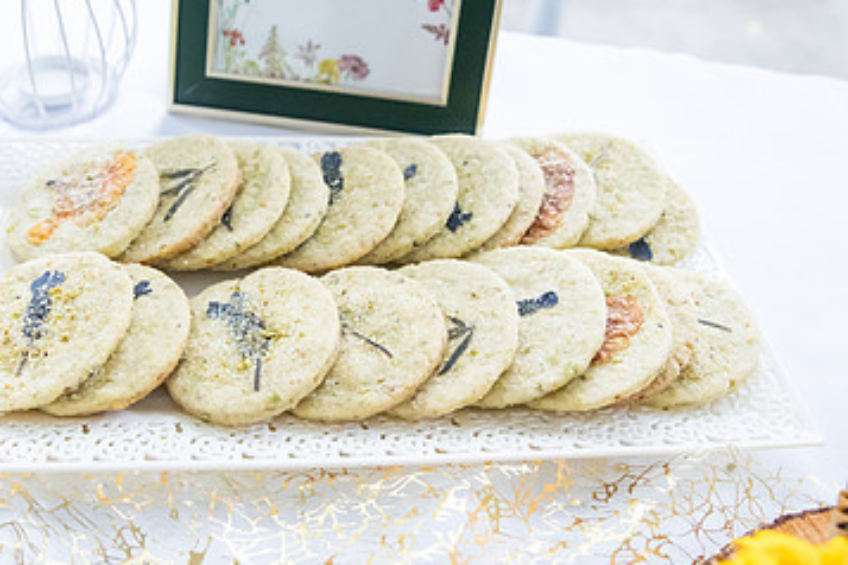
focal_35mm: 39
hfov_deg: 49.1
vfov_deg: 34.1
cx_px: 321
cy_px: 217
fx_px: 919
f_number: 4
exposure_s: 1/320
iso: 2500
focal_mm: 24
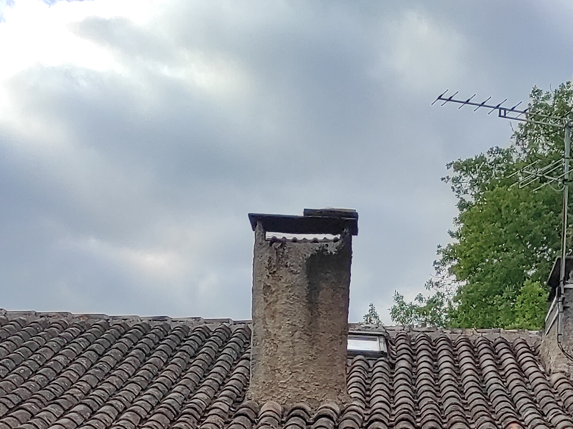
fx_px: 1588
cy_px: 787
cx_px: 364
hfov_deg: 20.4
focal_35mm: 96
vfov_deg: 13.7
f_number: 1.89
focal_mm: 5.43
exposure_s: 1/2066
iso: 100
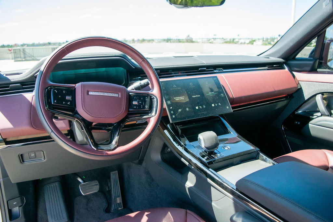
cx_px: 166
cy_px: 111
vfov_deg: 47.9
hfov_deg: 67.4
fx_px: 250
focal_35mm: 27
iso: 800
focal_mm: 18
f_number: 4
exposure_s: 1/1000
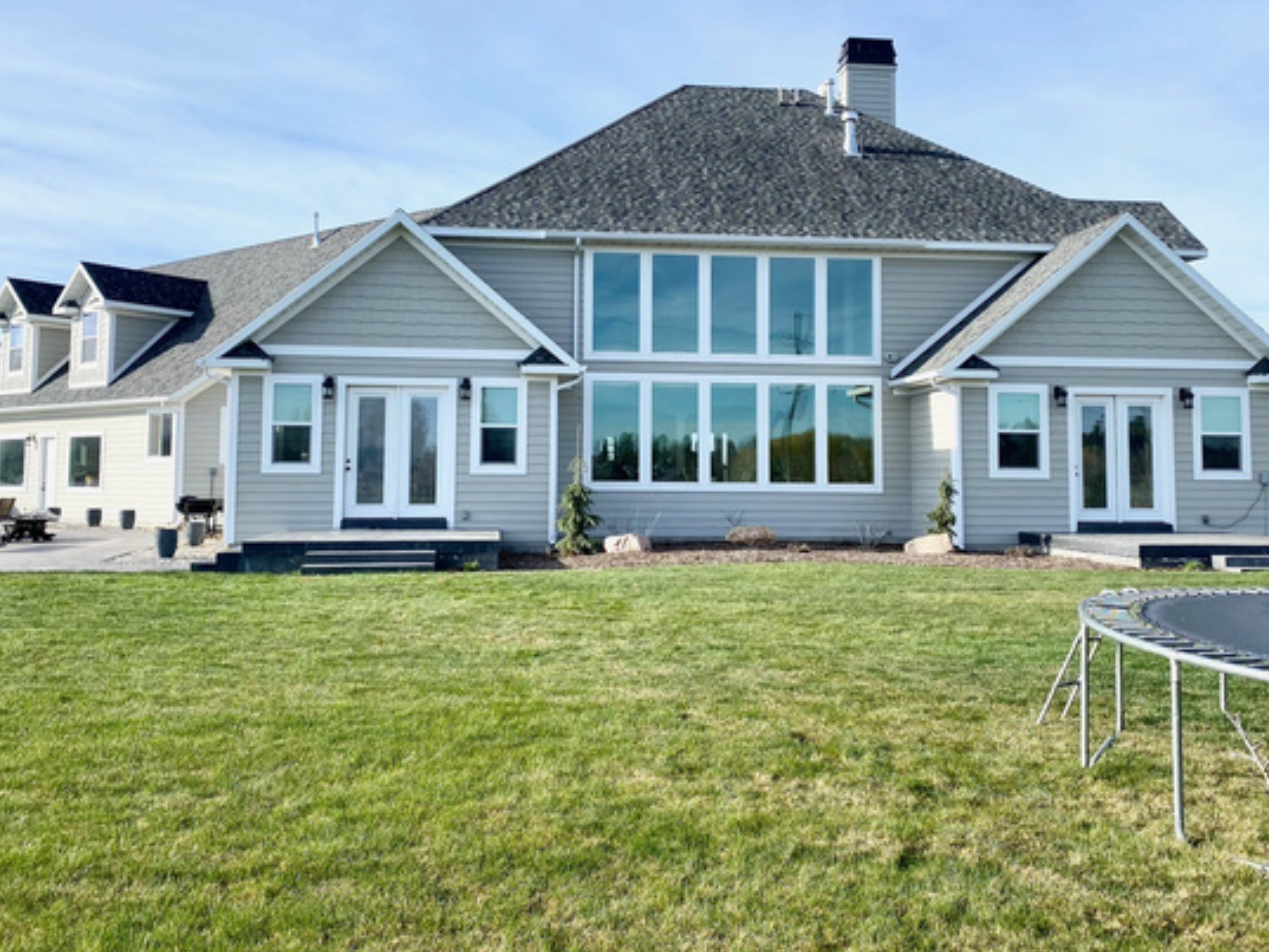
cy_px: 404
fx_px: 1137
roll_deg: -0.6
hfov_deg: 58.3
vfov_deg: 45.3
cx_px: 624
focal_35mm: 31
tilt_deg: +2.9
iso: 32
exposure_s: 1/2183
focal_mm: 4.25
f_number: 1.8
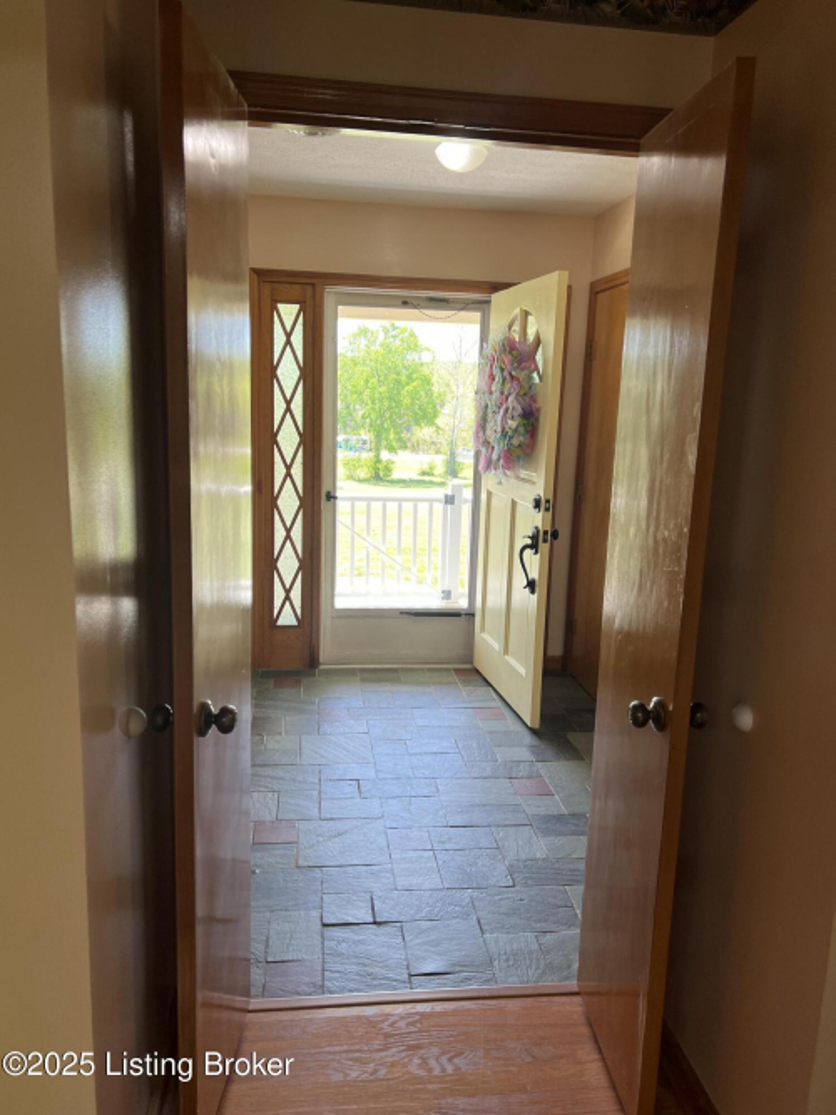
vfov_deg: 67.3
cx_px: 418
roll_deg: -1.2
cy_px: 558
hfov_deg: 53.0
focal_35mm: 26
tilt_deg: -10.3
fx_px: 837
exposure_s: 1/120
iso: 40
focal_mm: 5.7
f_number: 1.5
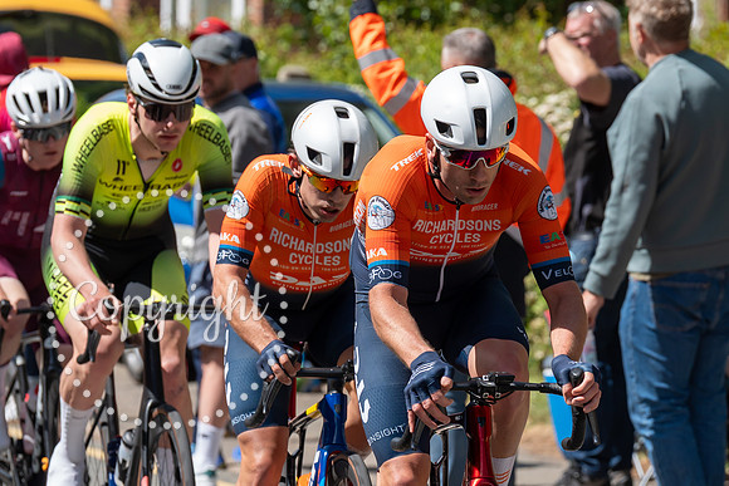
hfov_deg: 5.5
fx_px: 7620
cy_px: 254
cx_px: 420
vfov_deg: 3.7
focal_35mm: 376
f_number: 5.6
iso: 250
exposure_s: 1/1000
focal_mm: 176
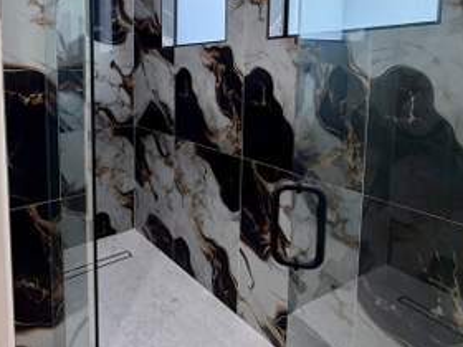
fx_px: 321
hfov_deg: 68.5
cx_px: 136
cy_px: 96
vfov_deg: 54.7
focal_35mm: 24
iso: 320
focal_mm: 2.22
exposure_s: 1/120
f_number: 2.2
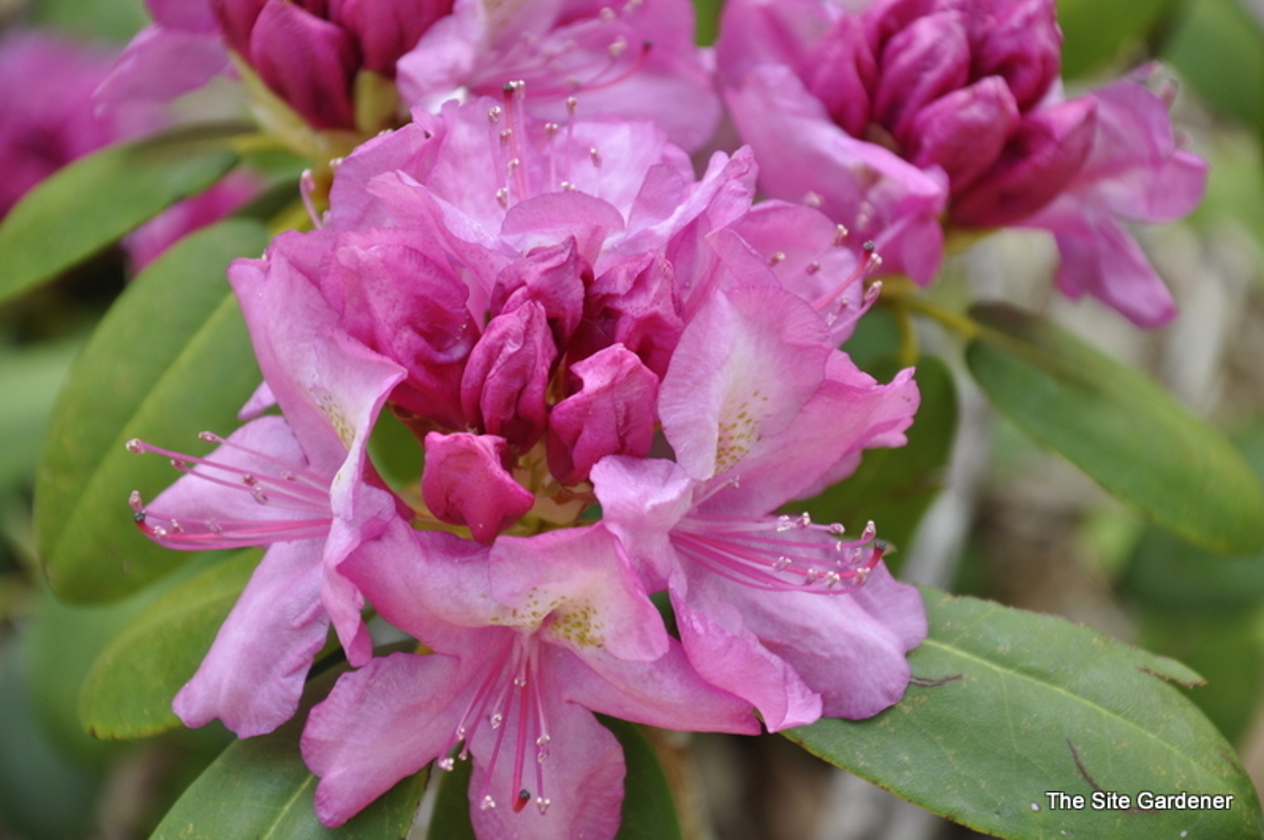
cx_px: 632
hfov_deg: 13.1
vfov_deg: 8.7
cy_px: 420
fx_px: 5525
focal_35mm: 158
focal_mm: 105
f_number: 6.7
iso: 200
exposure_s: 1/180
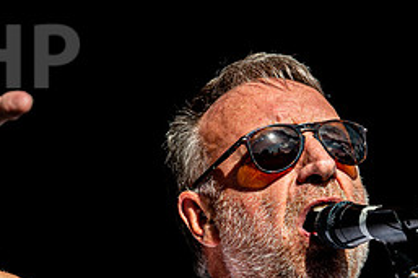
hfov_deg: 4.6
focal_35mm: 452
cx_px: 299
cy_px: 249
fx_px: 5245
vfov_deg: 3.0
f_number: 5
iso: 180
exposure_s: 1/1000
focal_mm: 200
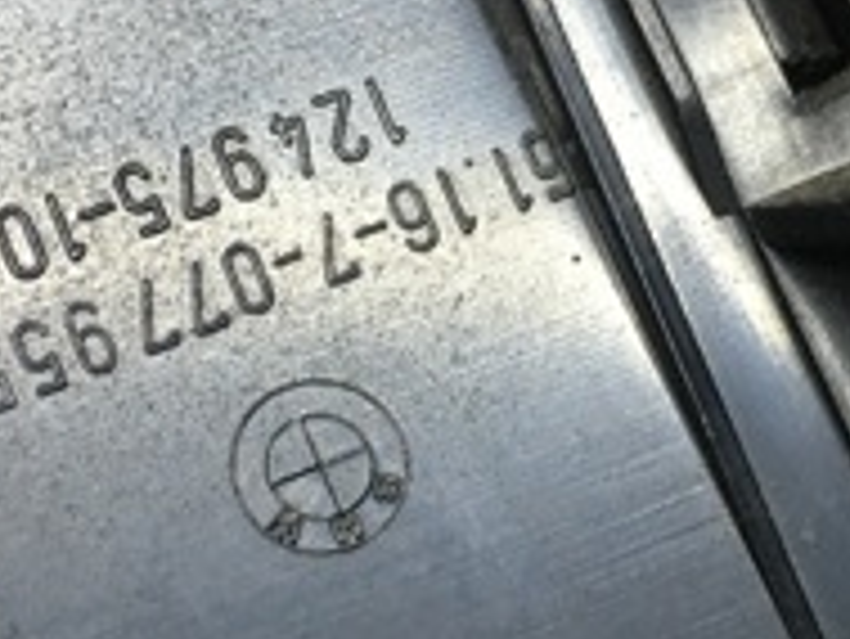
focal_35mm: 98
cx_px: 517
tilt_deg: -45.5
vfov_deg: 15.1
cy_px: 439
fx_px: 2408
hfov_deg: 20.0
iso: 64
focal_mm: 4.15
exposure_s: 1/33
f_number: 2.2
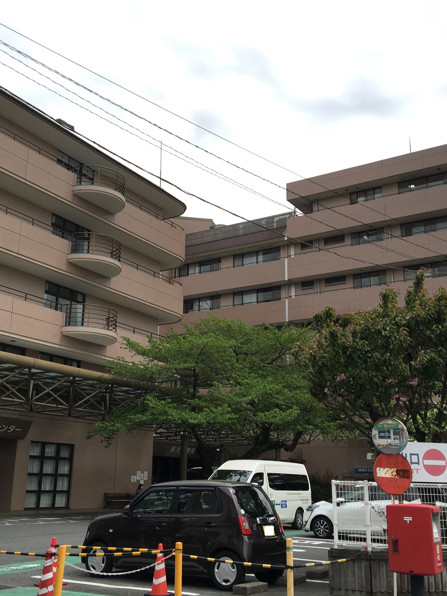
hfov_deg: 36.8
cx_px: 206
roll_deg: -1.5
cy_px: 296
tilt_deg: +16.2
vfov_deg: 47.9
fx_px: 671
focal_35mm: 39
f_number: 2.2
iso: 25
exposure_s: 1/1054
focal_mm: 4.15
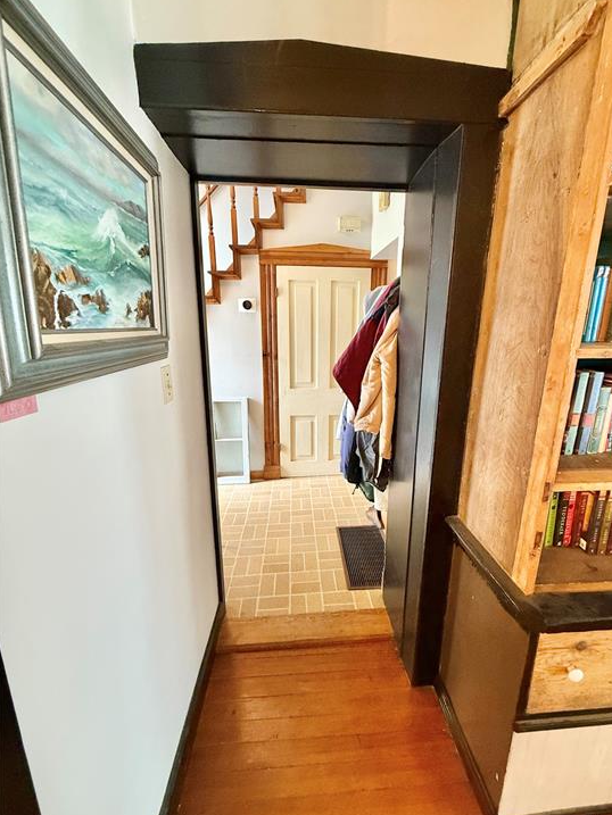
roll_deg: -1.4
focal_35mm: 15
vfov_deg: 98.2
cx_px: 324
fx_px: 353
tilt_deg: -10.4
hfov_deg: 81.7
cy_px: 405
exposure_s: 1/60
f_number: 2.2
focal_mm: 2.22
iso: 500
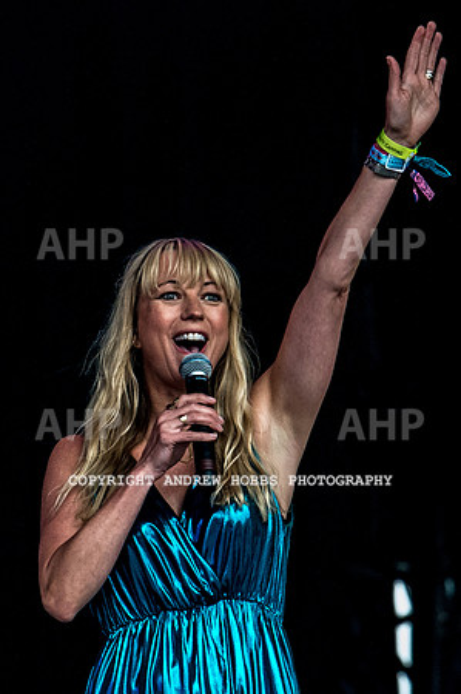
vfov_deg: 4.7
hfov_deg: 3.1
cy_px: 338
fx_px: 8476
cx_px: 228
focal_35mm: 440
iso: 6400
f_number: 5.6
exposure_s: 1/800
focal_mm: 200
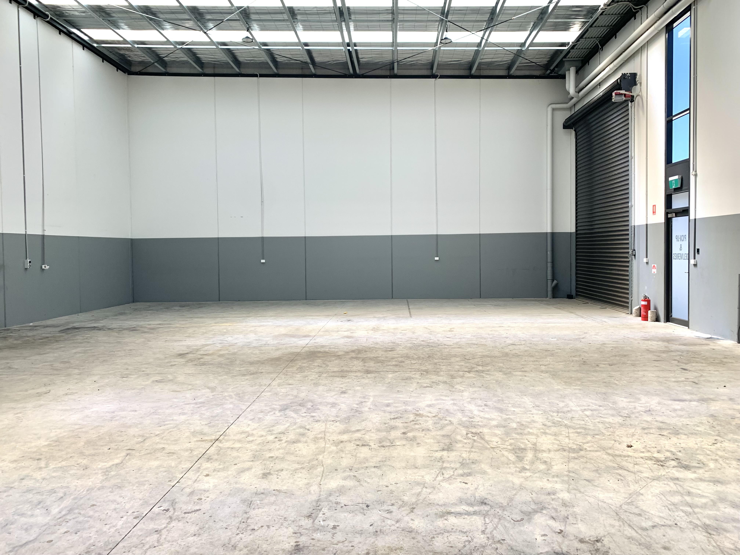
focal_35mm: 26
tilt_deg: -1.5
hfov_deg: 67.3
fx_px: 556
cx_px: 370
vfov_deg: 53.1
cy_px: 278
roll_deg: -0.7
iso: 25
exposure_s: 1/315
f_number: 1.8
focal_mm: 4.25
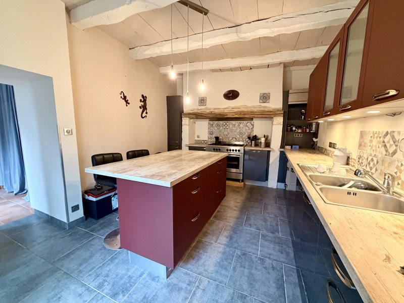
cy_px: 152
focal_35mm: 14
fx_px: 163
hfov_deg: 102.1
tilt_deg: -6.9
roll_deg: -1.4
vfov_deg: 85.7
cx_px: 202
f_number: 2.2
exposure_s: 1/55
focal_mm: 2.22
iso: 500
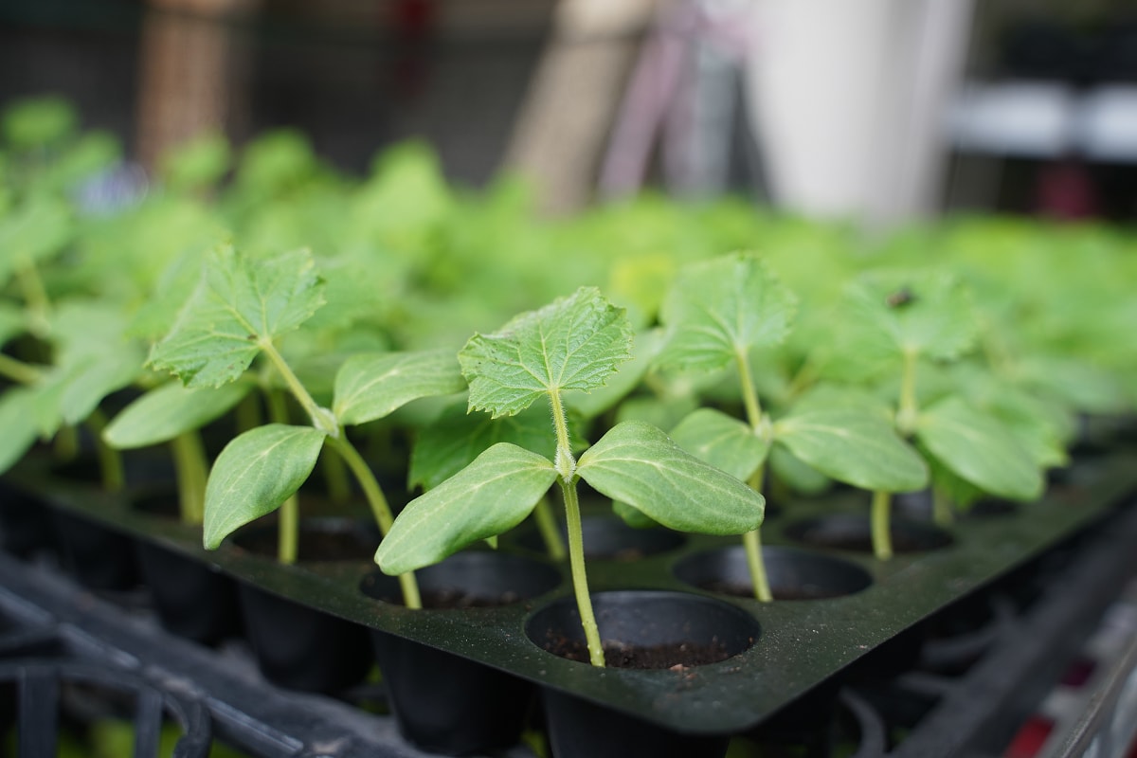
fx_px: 1074
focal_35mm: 34
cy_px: 379
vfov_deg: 38.9
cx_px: 568
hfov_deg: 55.8
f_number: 4
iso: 500
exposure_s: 1/60
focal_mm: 34
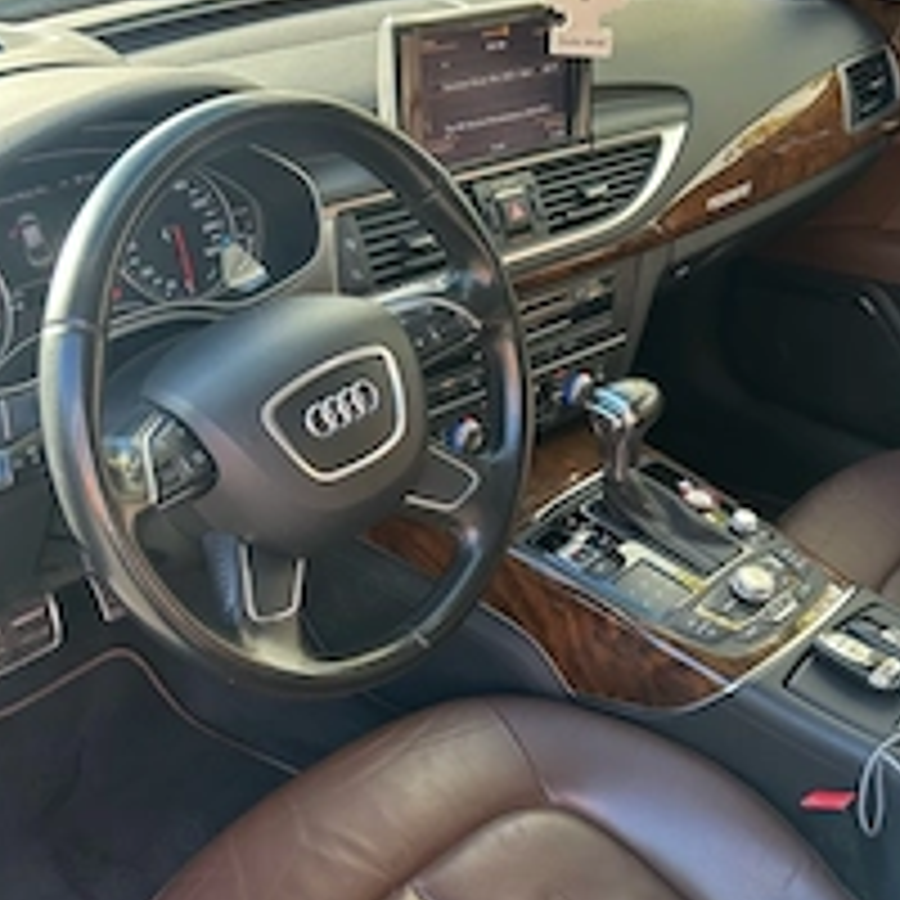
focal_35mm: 46
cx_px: 500
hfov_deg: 36.7
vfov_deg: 36.3
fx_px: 1353
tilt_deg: -34.6
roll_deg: -3.5
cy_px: 630
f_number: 1.5
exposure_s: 1/171
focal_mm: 5.7
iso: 50
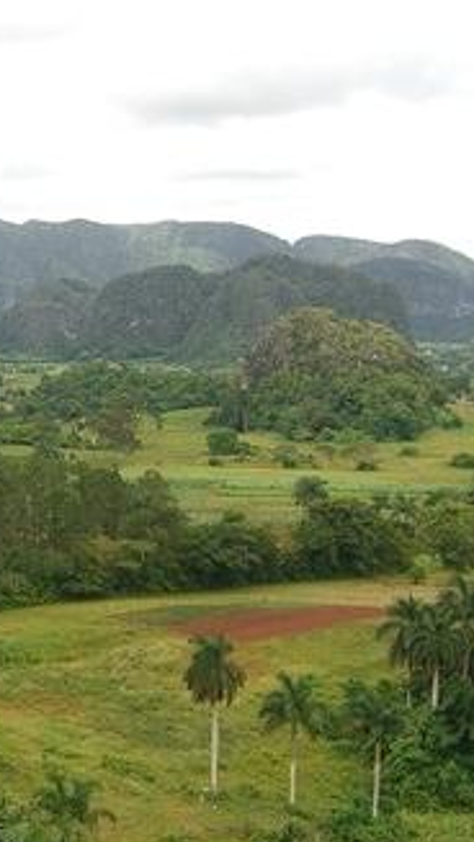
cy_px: 402
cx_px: -80
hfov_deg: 14.5
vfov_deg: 26.2
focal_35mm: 81
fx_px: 1809
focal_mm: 7.9
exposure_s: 1/400
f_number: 4
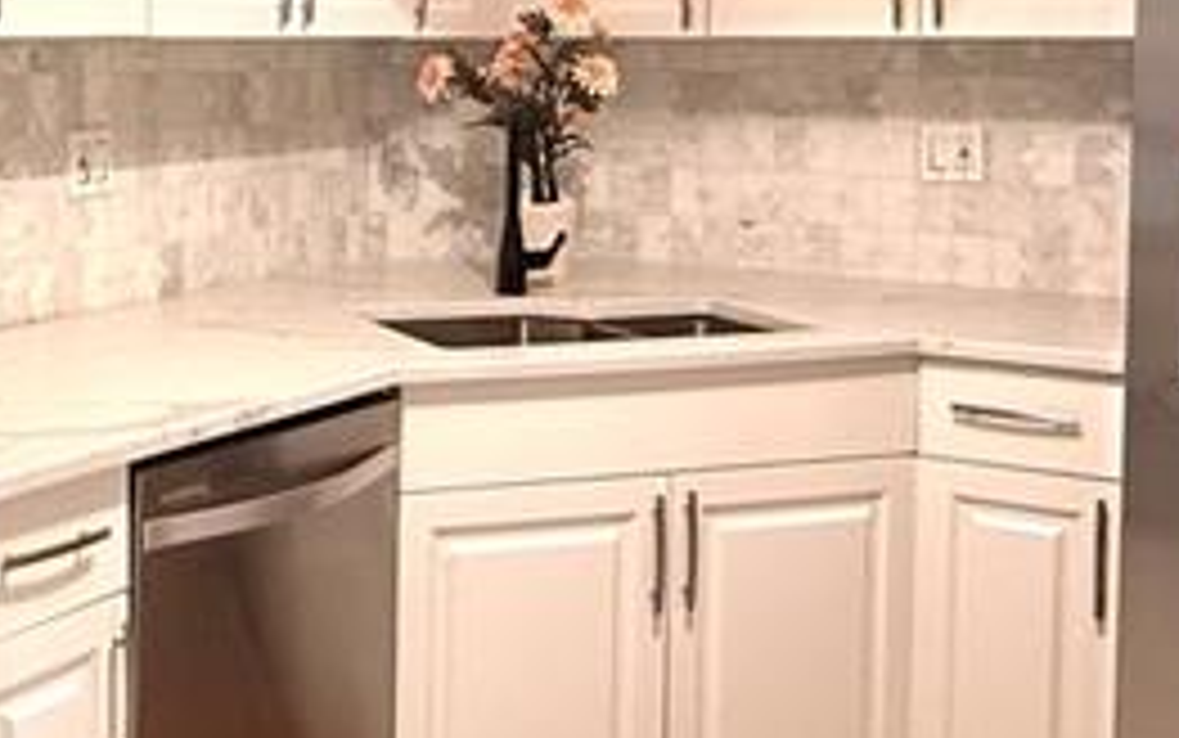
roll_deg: -0.3
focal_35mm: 58
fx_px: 1864
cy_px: 108
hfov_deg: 34.0
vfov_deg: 22.0
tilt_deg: -1.1
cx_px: 234
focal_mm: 2.22
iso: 250
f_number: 2.2
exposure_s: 1/120
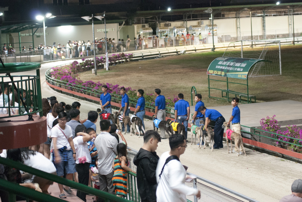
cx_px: 151
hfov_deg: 18.2
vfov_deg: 12.2
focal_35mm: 112
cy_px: 101
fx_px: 945
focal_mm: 75
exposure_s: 1/25
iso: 1600
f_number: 4.5
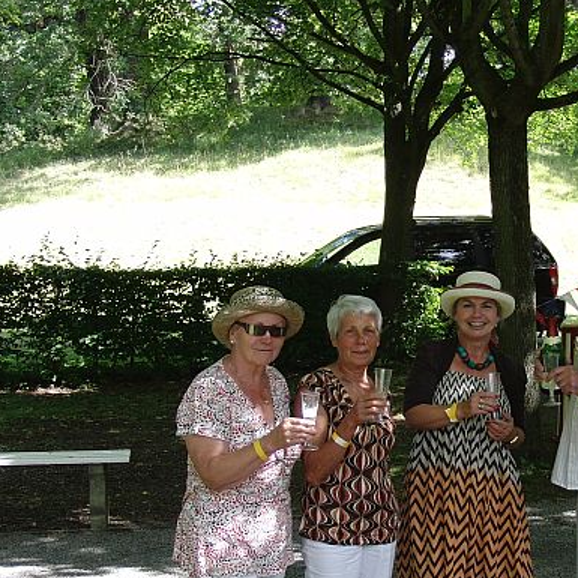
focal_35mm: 68
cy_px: 389
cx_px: 501
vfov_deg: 25.2
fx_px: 1285
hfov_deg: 24.7
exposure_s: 1/125
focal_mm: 6.42
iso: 100
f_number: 3.6
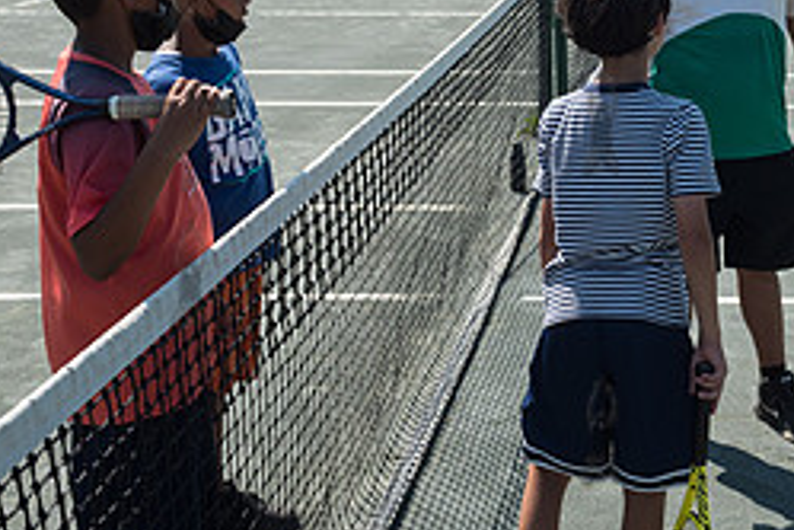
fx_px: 1478
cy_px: 46
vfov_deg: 19.9
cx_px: 708
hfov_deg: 28.9
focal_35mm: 67
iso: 125
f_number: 5.6
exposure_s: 1/500
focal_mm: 24
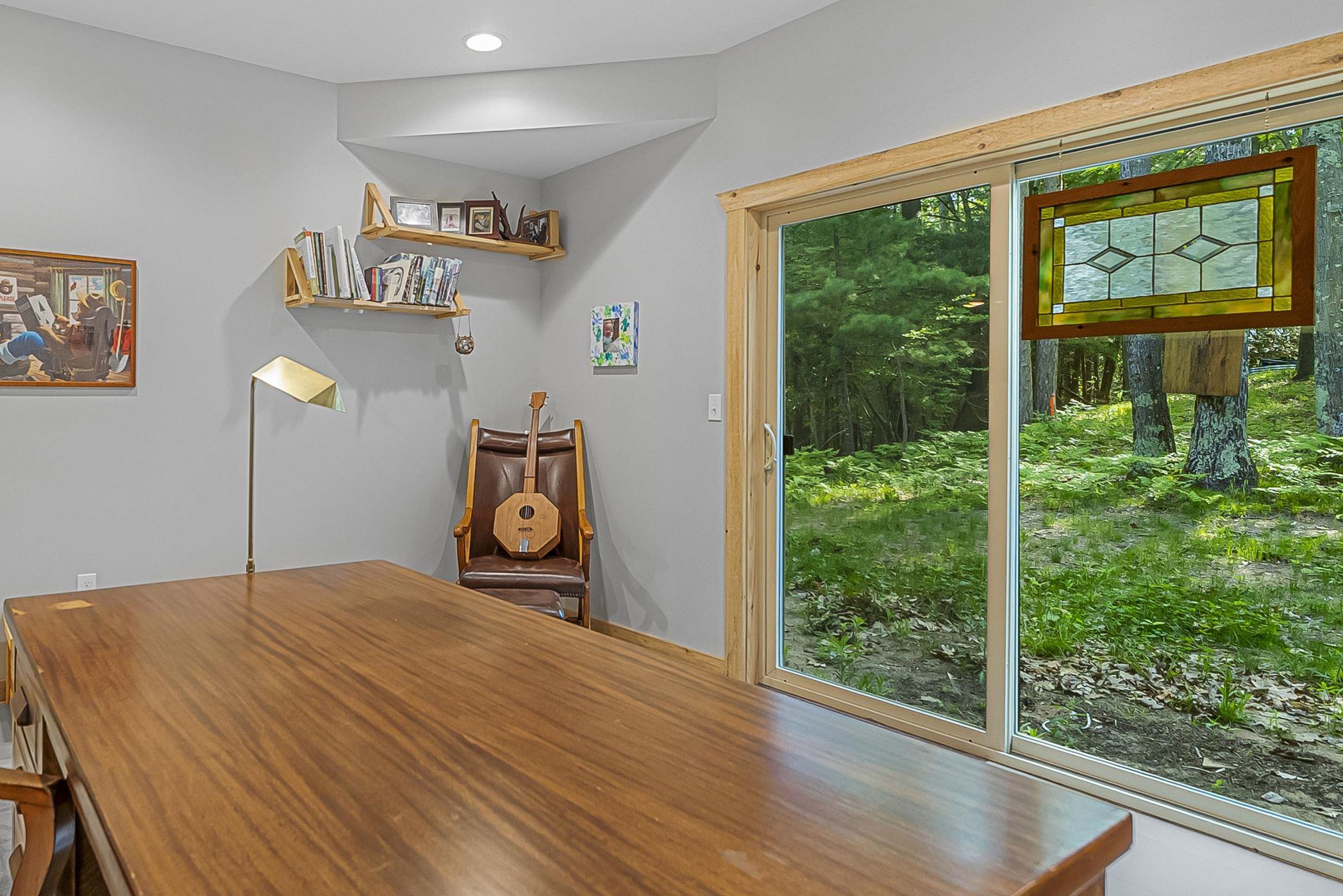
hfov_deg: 75.8
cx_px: 453
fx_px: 826
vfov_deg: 56.8
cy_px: 399
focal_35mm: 22
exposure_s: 1/15
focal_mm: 15.1
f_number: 5.6
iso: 1600
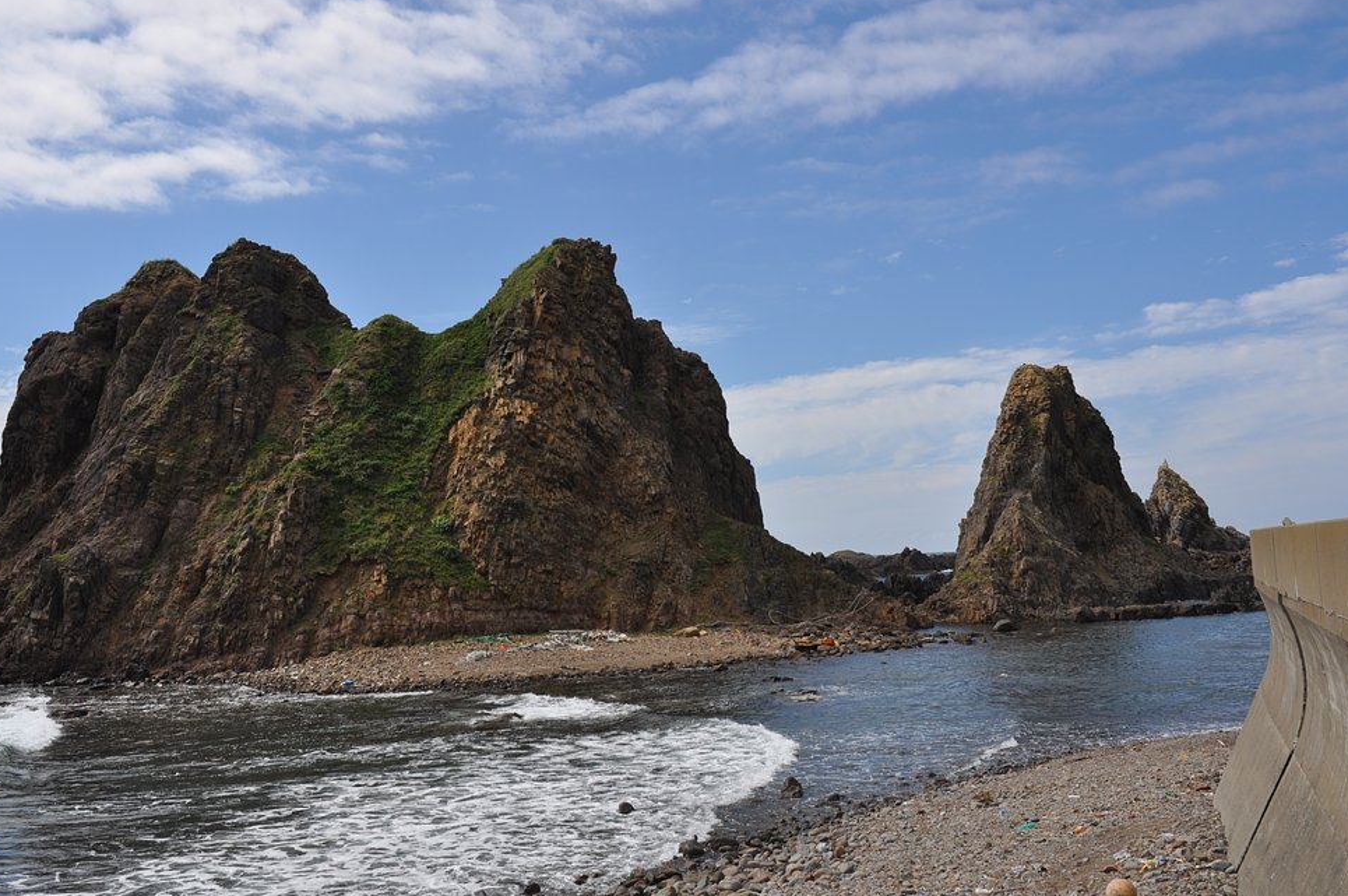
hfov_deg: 54.5
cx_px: 651
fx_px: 1309
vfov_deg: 37.8
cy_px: 433
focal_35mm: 35
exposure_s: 1/400
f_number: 10
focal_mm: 22
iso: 200
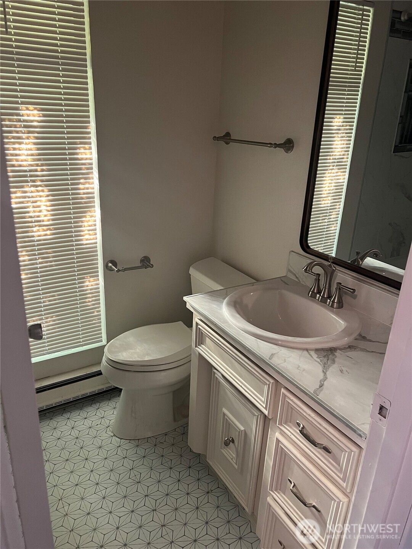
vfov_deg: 67.3
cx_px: 206
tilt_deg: -19.0
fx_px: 413
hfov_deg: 53.1
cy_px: 274
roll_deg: -3.1
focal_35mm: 26
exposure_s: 1/60
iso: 320
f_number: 1.5
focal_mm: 5.7
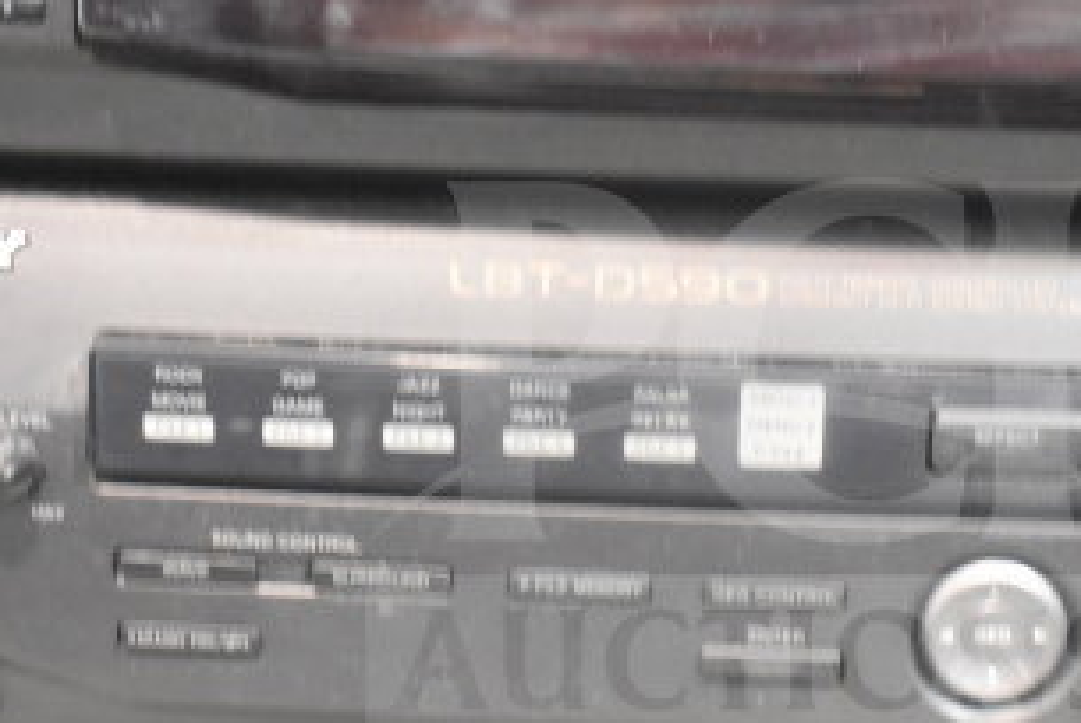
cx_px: 762
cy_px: 463
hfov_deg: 23.2
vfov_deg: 15.7
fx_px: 2615
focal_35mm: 87
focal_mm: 29
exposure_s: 1/50
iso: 6400
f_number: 4.2
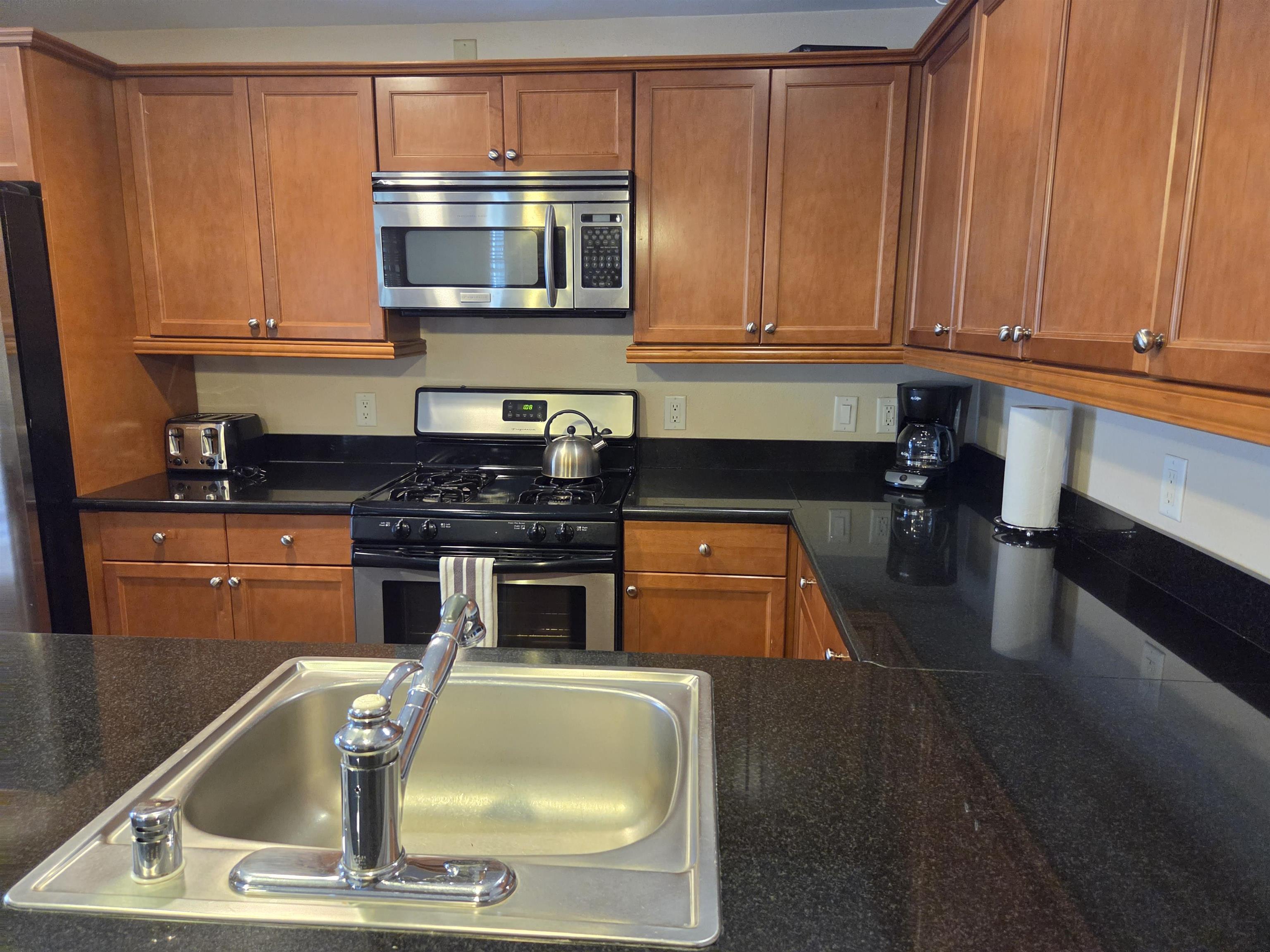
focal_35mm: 23
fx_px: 844
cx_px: 635
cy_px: 476
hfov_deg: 73.9
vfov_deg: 58.9
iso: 1000
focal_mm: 5.4
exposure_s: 1/120
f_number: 1.8
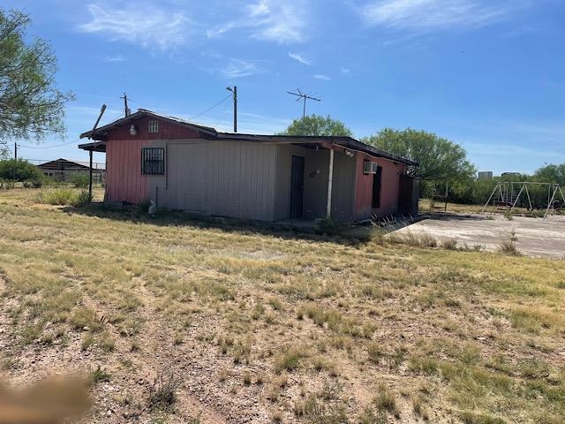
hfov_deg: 67.3
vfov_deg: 53.1
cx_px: 282
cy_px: 212
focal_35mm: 26
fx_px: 424
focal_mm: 4.2
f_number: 1.6
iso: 32
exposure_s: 1/5291
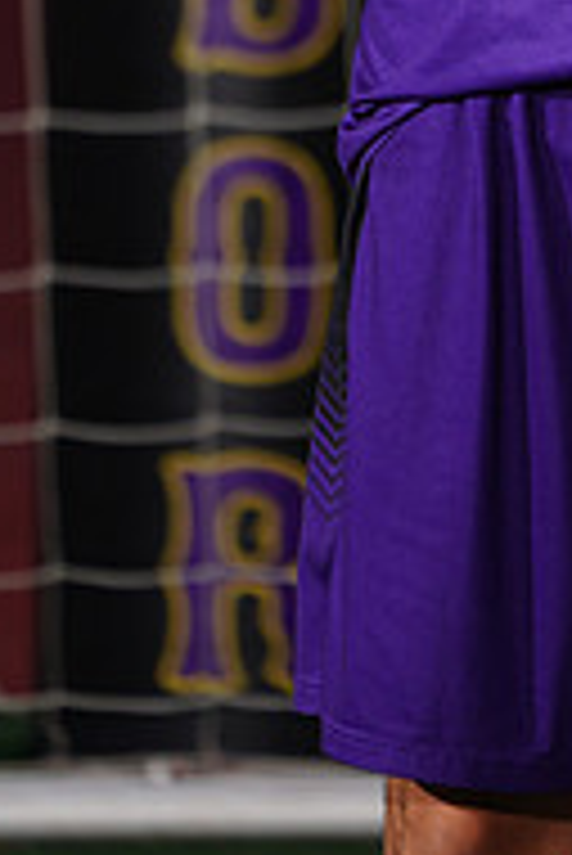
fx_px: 26238
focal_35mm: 1103
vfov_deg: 1.9
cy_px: -364
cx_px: 592
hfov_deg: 1.2
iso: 200
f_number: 7.1
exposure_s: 1/200
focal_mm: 361
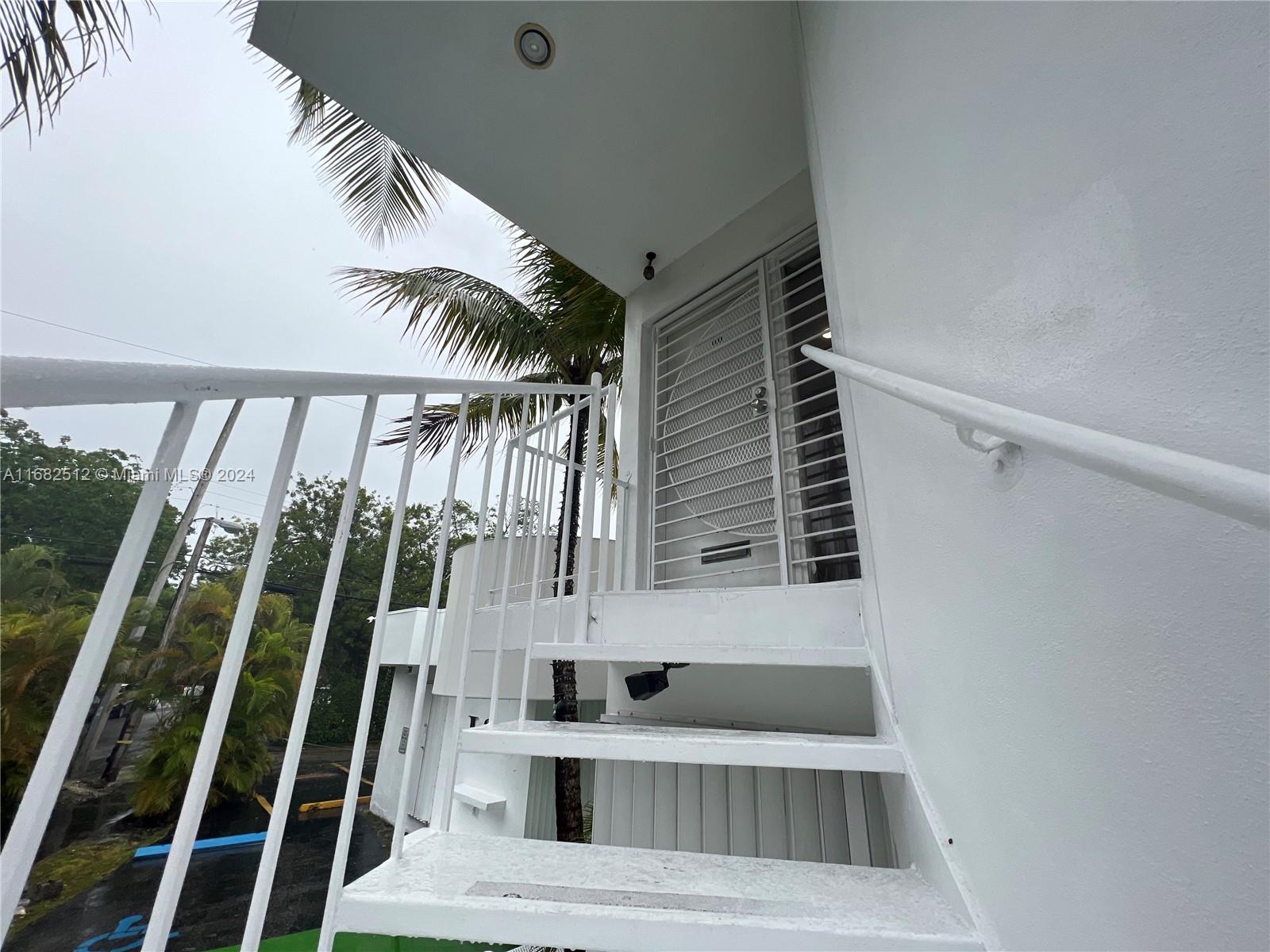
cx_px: 635
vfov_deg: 89.9
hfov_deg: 106.2
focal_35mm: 13
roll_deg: -2.3
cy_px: 476
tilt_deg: +21.6
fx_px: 477
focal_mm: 1.57
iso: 32
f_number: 1.8
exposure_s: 1/285
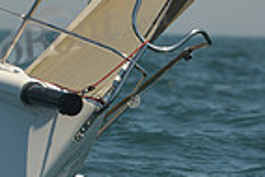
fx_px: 8746
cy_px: -25
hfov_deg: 1.7
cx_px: -190
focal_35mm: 1187
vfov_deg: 1.2
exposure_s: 1/1000
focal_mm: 290
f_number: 7.1
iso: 250
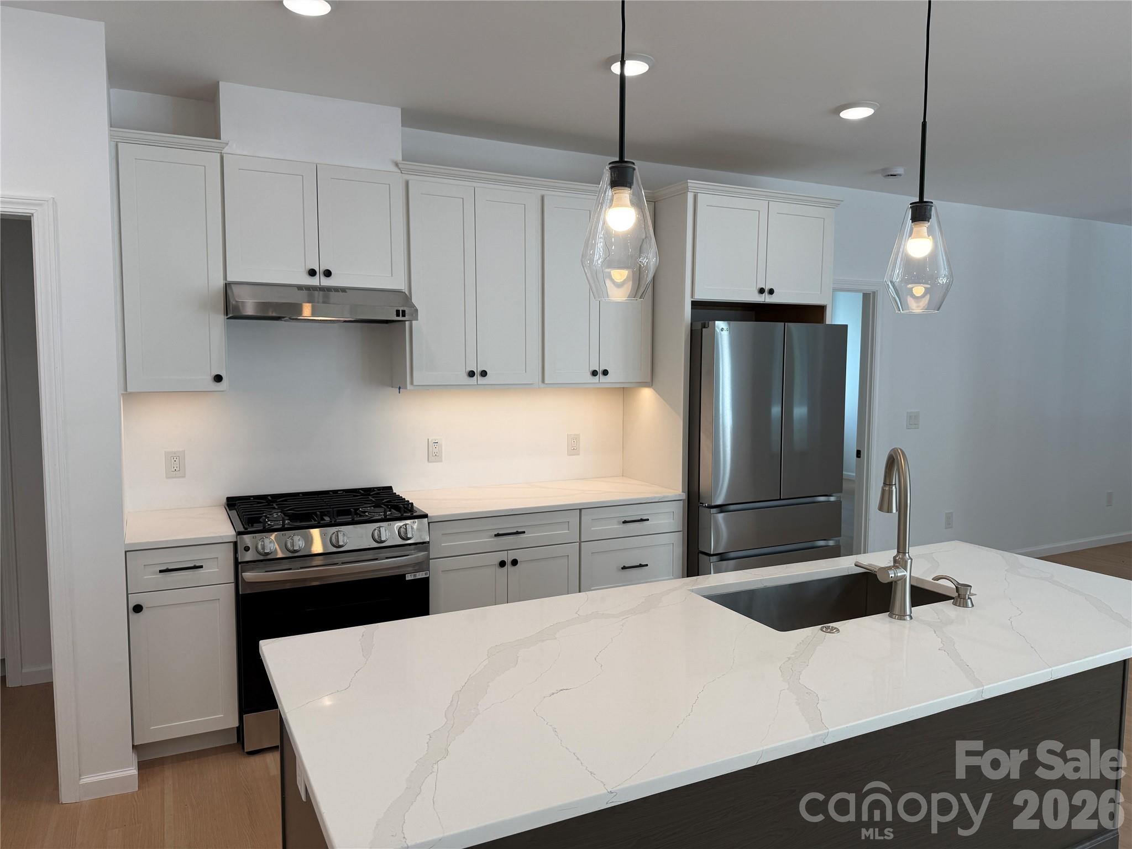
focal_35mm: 24
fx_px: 785
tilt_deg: -3.8
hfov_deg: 71.6
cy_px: 424
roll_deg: -0.2
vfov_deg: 56.8
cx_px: 566
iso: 100
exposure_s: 1/440
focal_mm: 6.76
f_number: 1.78
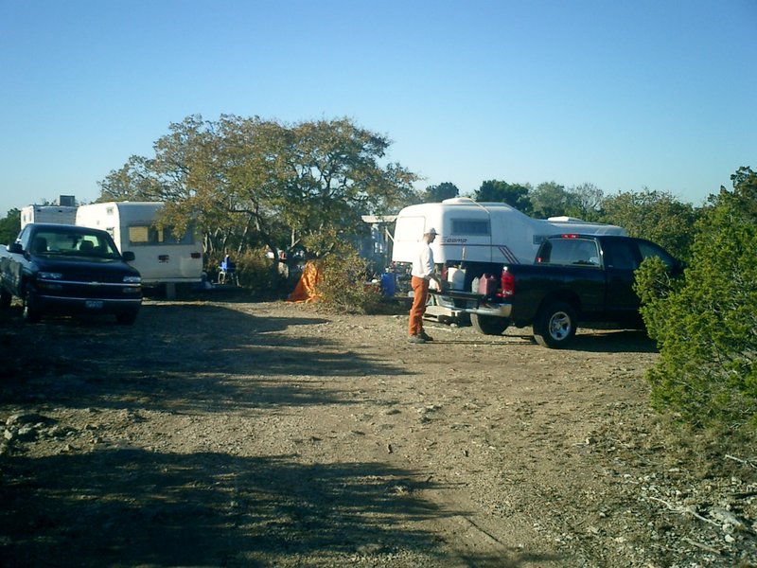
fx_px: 787
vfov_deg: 39.7
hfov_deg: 51.4
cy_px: 284
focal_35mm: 36
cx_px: 378
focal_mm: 7.5
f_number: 3.2
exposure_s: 1/1000
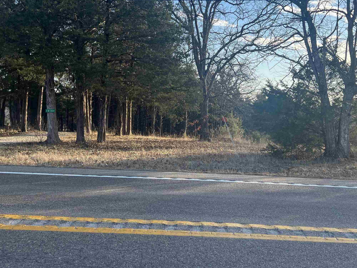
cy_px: 106
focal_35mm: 40
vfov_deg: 35.8
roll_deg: +0.6
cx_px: 200
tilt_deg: +0.0
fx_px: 413
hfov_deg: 46.7
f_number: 1.5
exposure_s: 1/1112
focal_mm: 5.7
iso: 50
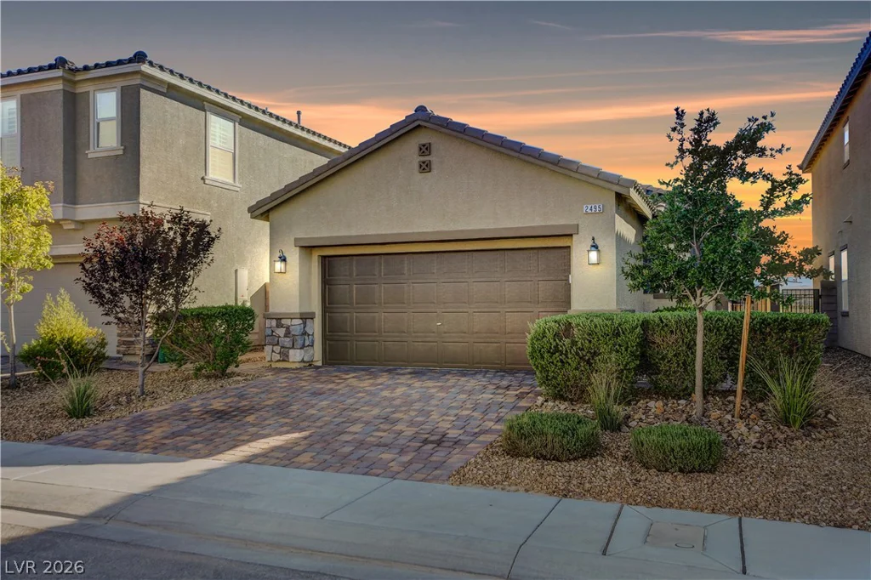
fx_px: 726
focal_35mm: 30
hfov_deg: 61.9
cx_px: 436
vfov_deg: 43.6
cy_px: 290
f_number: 9
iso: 400
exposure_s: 1/500
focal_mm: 20
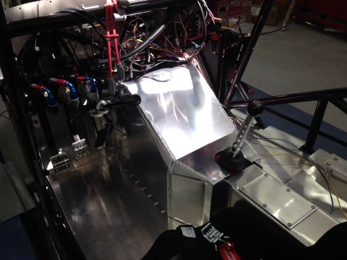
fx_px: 331
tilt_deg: -33.1
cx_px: 174
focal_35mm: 33
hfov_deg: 55.4
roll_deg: +0.7
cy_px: 130
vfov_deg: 42.9
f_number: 2.4
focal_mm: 4.12
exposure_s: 1/168
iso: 50
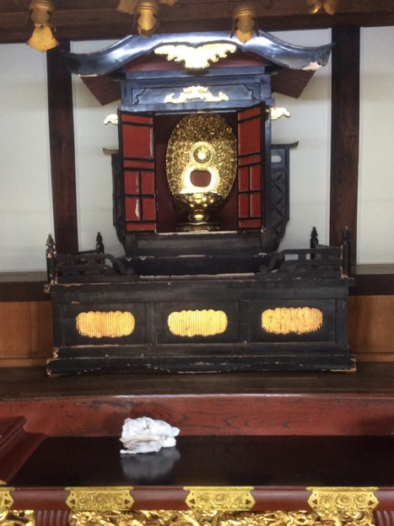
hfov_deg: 35.1
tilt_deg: -5.1
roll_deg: +1.3
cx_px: 181
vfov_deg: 45.8
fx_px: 623
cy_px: 271
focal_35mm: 41
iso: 125
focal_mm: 3.3
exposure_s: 1/24
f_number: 2.4
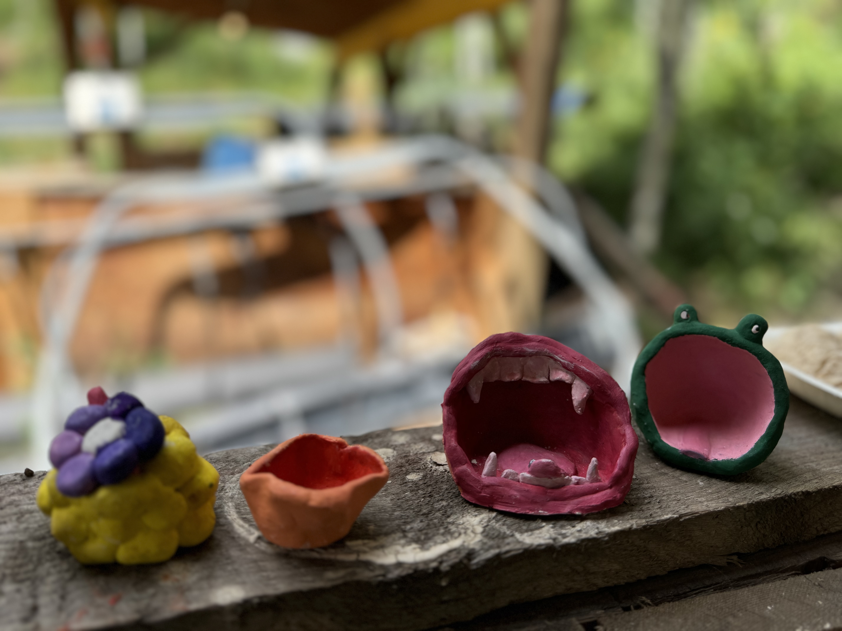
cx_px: 421
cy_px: 316
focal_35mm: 24
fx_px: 584
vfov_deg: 56.8
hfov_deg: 71.6
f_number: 1.78
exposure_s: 1/1193
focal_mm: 6.76
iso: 80
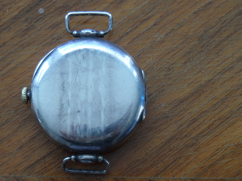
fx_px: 846
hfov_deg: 16.3
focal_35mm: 121
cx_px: 88
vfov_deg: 12.2
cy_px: 96
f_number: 4.2
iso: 120
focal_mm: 13.2
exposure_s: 1/45
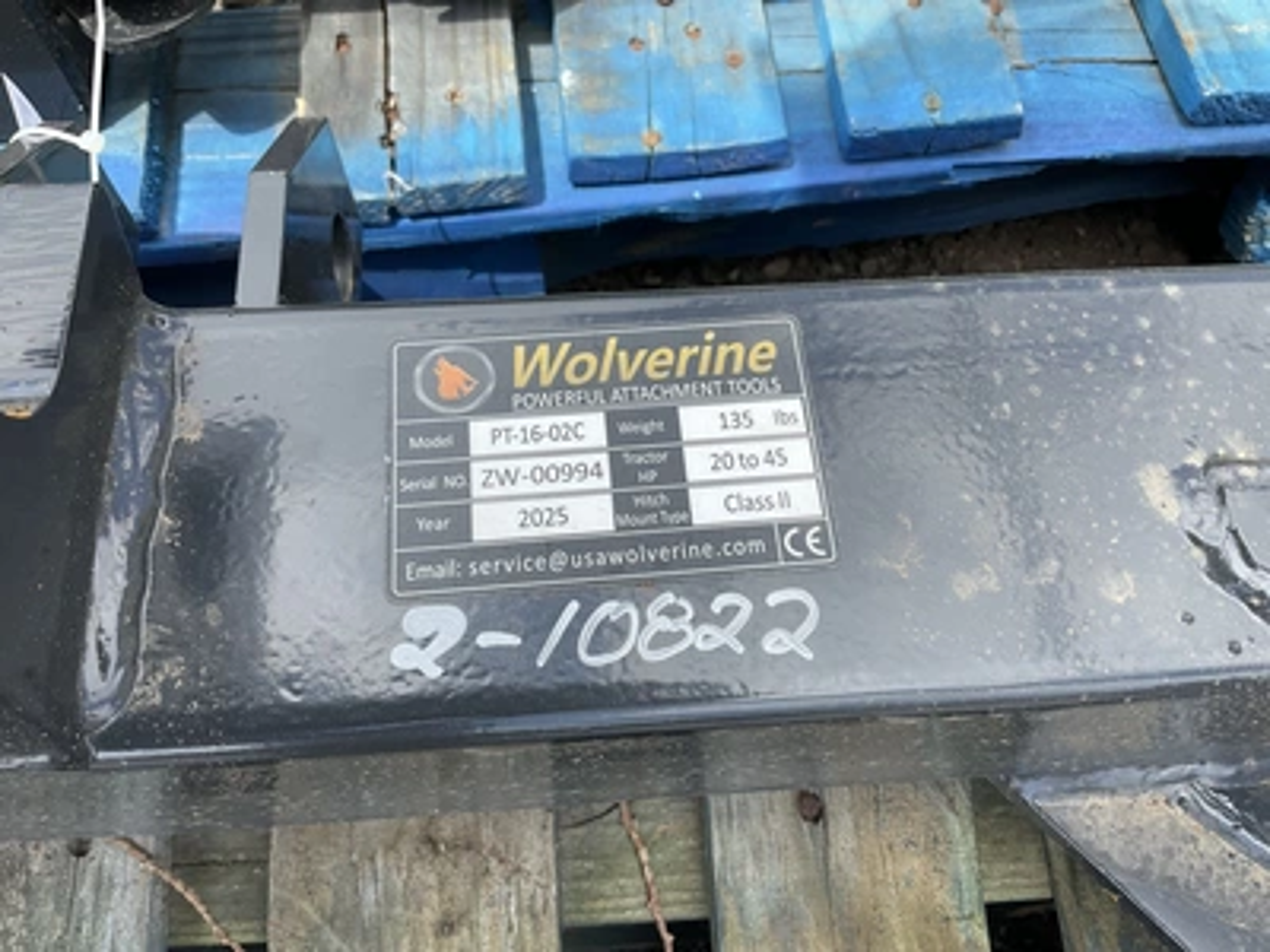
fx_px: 1064
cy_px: 476
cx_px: 635
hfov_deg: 61.7
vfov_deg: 48.2
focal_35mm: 29
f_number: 1.8
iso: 25
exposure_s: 1/509
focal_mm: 3
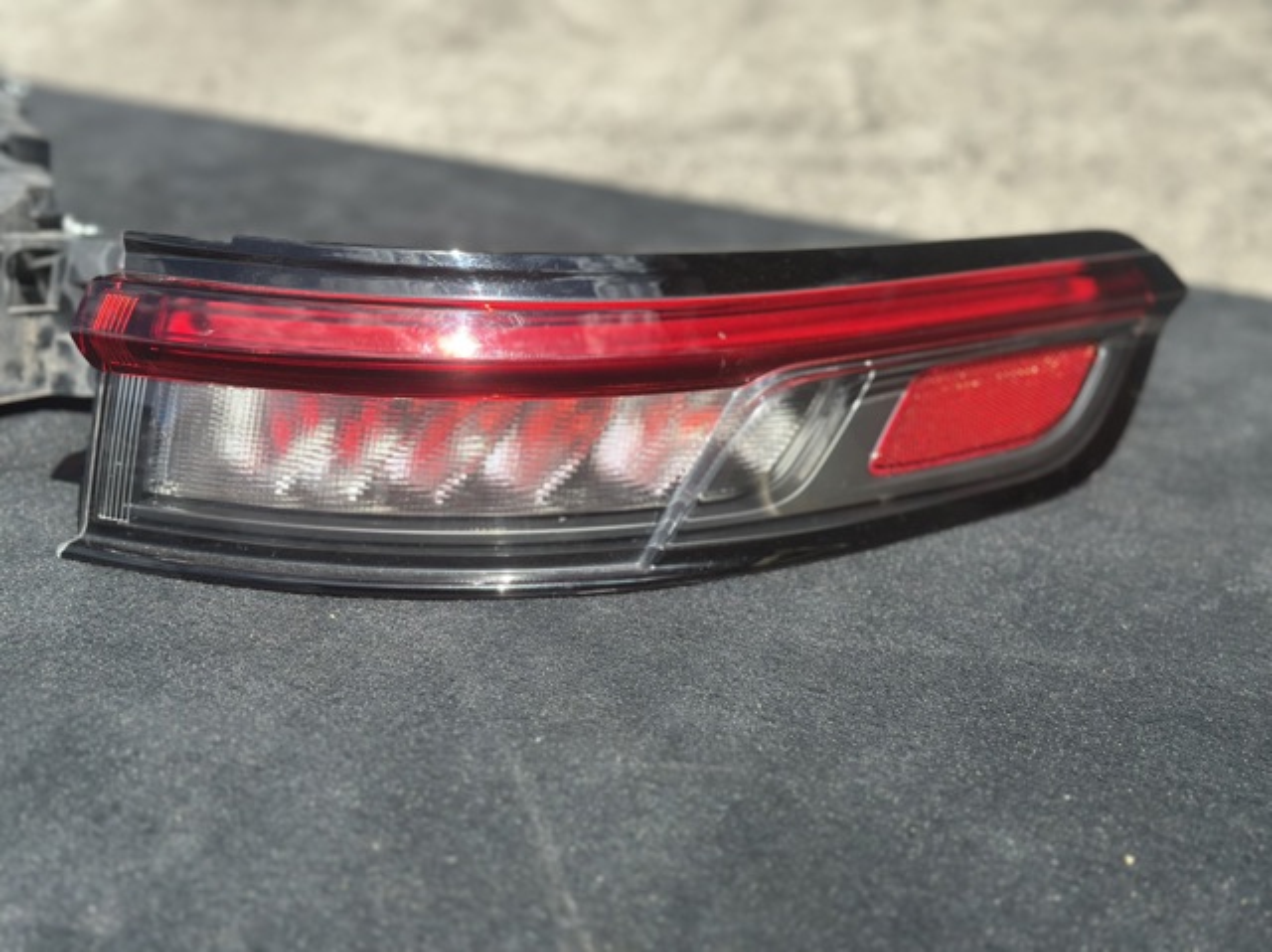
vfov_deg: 30.2
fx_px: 1762
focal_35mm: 48
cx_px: 636
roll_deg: +2.4
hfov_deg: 39.7
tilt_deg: -36.7
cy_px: 476
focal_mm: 6.86
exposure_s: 1/3058
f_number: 1.78
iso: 80
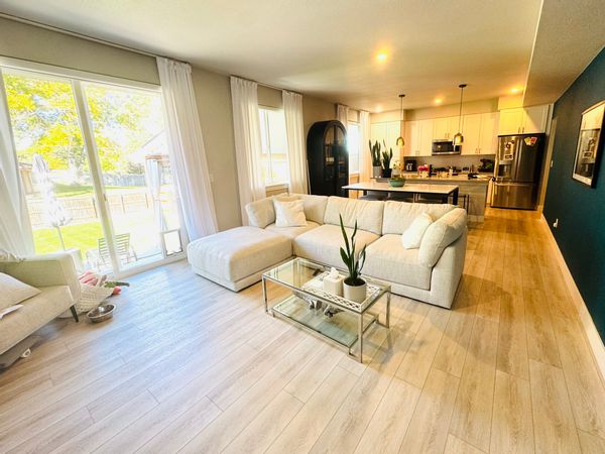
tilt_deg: -11.6
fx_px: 245
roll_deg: +1.9
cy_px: 227
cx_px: 302
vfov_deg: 85.7
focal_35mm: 14
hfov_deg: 102.1
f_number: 2.2
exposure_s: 1/63
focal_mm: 2.22
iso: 125
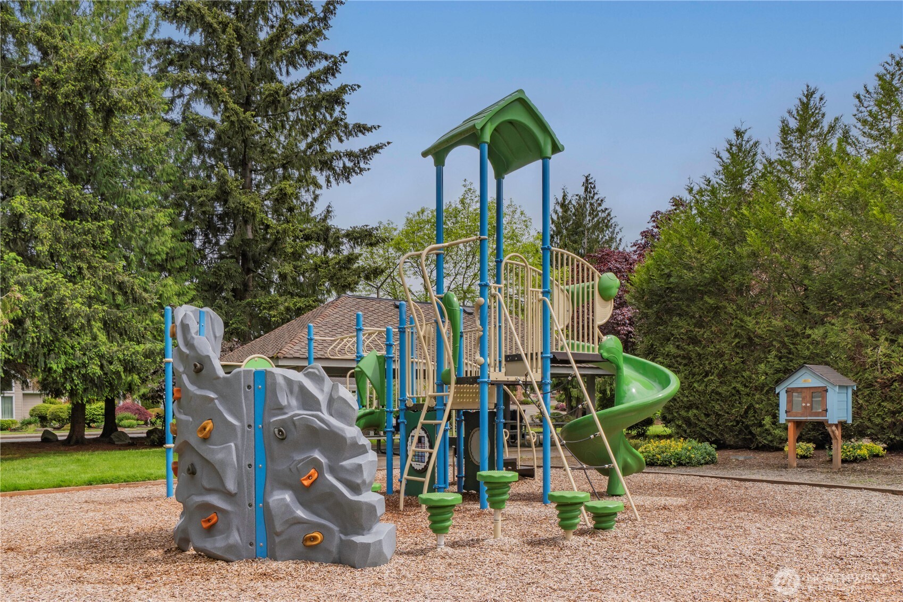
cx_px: 452
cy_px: 301
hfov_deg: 67.4
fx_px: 677
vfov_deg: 47.9
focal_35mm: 27
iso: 100
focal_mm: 18
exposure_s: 1/200
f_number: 9
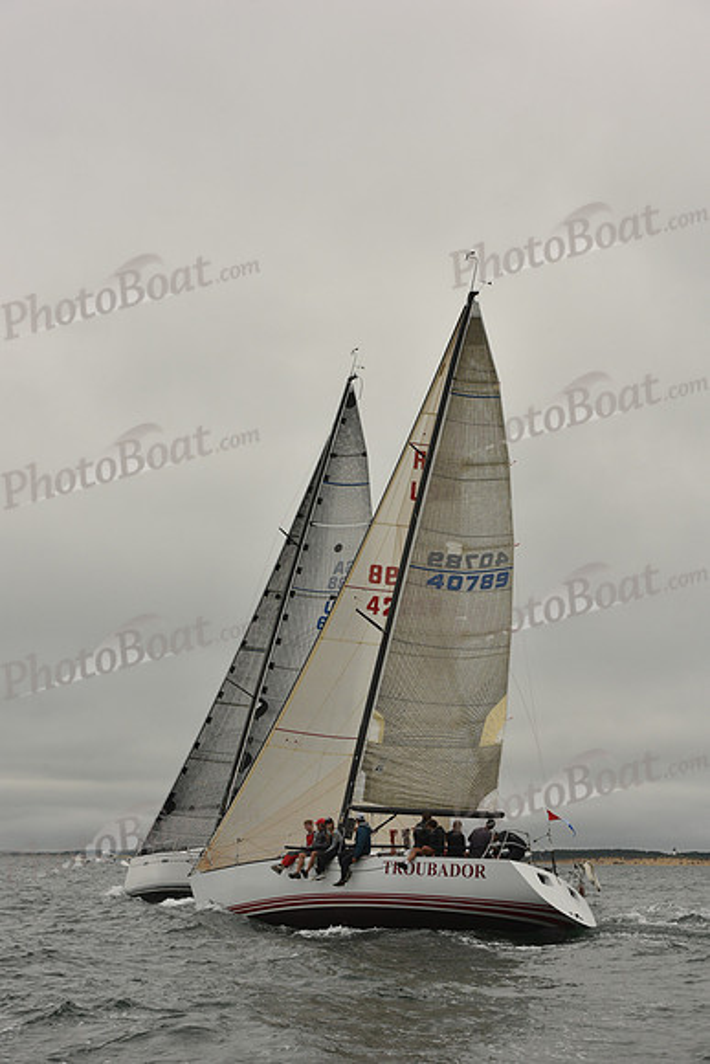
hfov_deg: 19.5
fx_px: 2069
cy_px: 532
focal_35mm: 70
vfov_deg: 28.8
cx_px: 355
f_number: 10
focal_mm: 70
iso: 320
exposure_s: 1/800
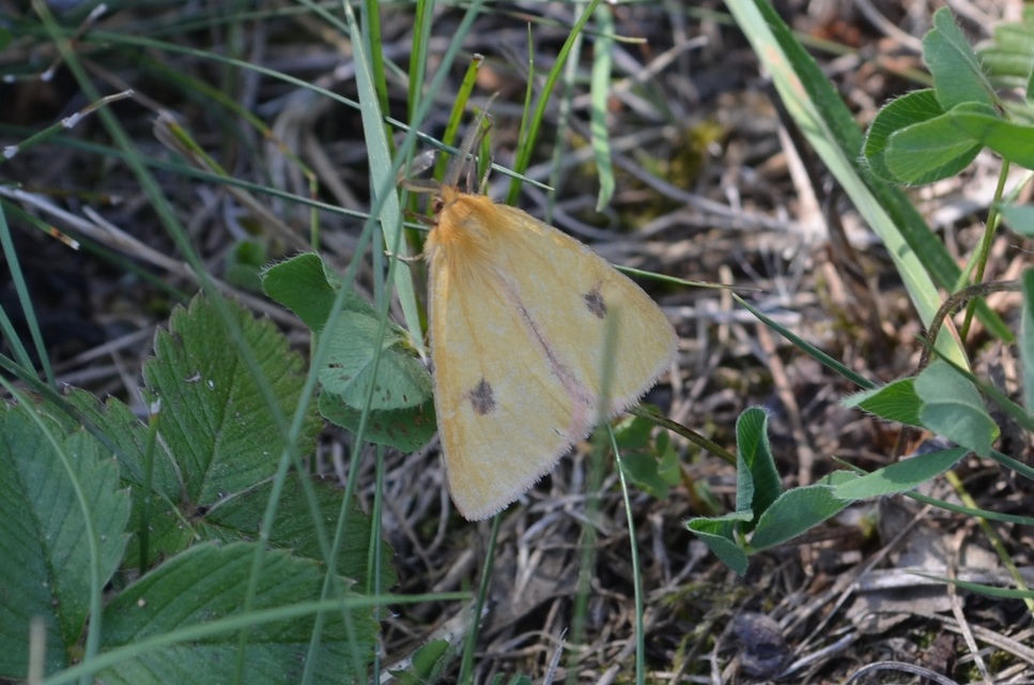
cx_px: 517
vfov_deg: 16.5
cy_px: 342
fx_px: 2364
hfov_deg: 24.7
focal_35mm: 82
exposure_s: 1/60
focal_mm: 55
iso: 160
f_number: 8
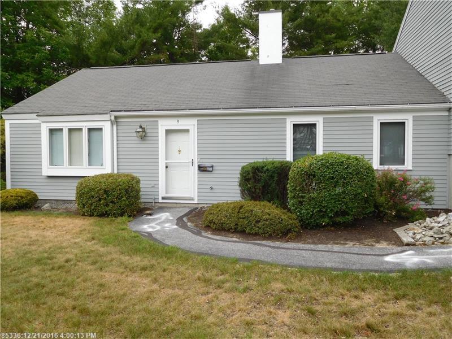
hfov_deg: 69.4
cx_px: 226
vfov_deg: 54.9
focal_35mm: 25
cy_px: 170
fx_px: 326
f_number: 3.4
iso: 125
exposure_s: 1/320
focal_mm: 4.5
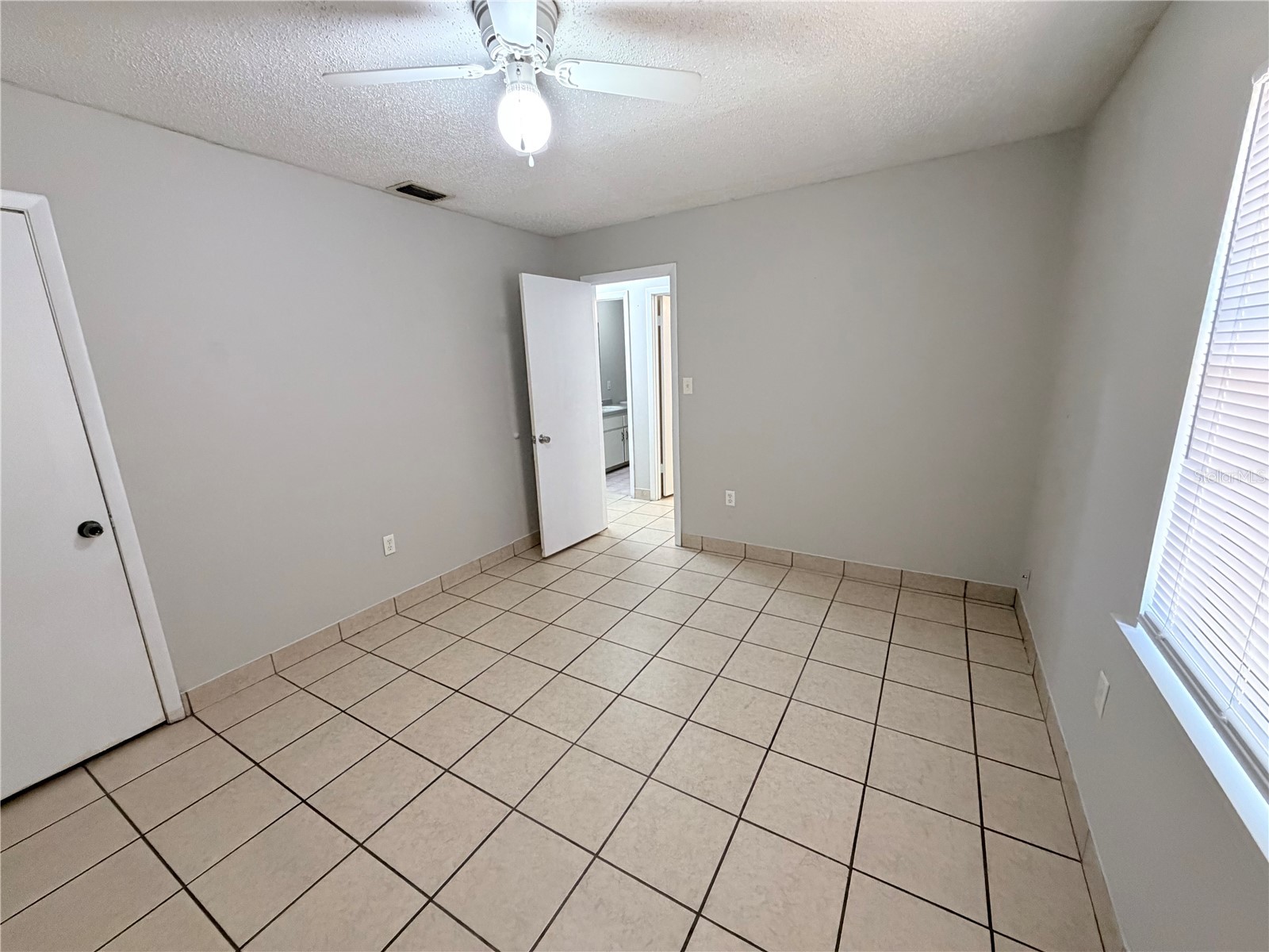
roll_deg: +3.2
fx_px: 513
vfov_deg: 85.7
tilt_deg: -13.1
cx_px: 634
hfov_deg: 102.1
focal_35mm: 14
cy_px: 476
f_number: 2.2
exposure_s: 1/60
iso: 640
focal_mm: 2.22
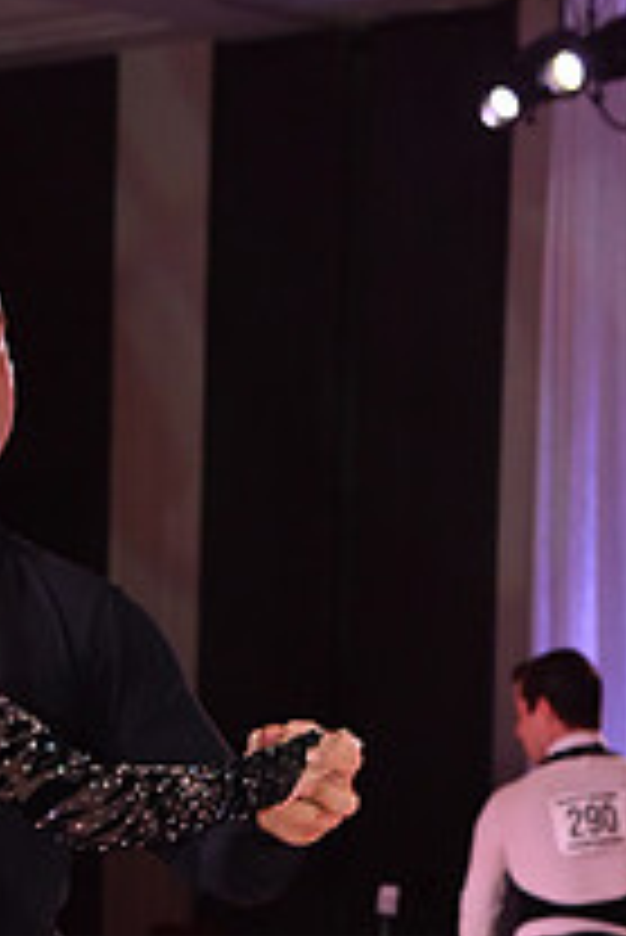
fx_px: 5442
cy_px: 1089
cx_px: -173
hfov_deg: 6.5
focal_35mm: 209
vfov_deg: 9.7
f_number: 6.3
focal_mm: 75
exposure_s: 1/320
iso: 2500
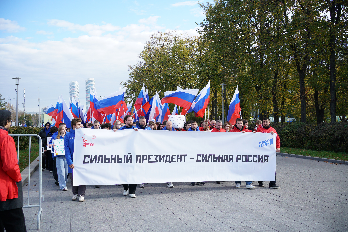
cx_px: 174
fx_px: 338
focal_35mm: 35
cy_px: 116
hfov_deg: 54.4
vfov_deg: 37.9
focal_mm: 35
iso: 100
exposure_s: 1/100
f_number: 7.1
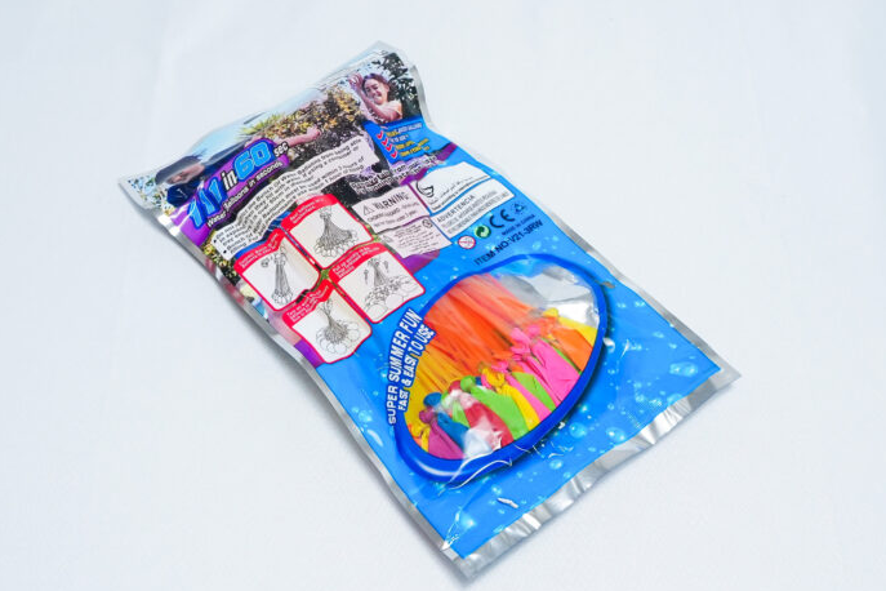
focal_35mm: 53
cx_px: 448
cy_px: 299
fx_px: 1304
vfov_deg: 25.5
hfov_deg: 37.5
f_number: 9
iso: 2500
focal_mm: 35
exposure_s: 1/160
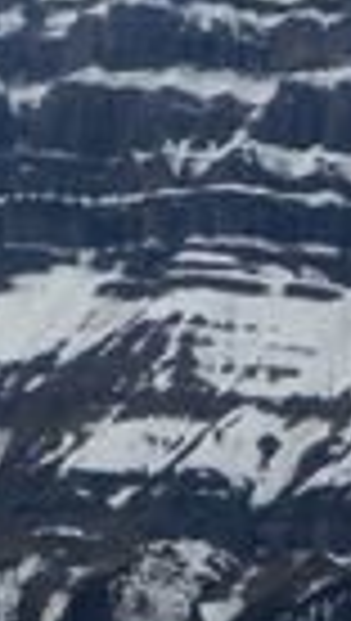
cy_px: 227
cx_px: 302
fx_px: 7600
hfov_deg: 2.6
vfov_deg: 4.7
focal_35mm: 461
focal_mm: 20.9
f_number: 5.9
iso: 80
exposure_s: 1/1000
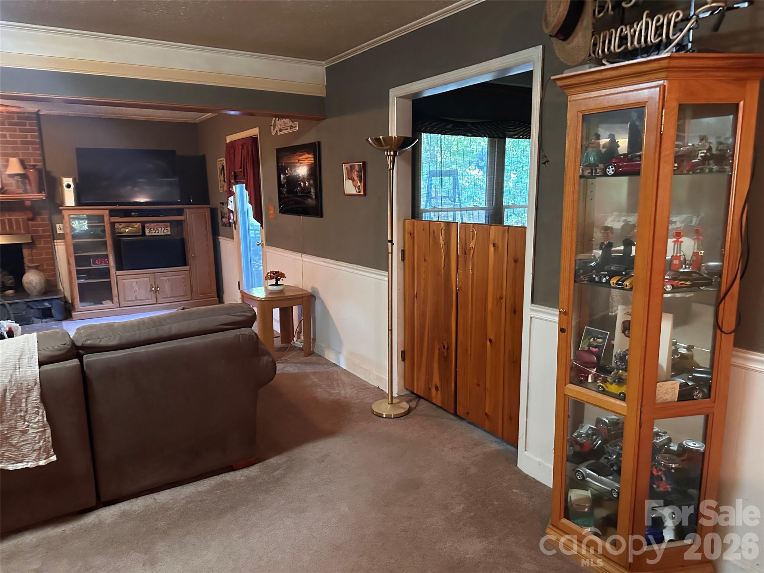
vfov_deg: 56.8
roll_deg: +0.4
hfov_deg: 71.6
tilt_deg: -9.3
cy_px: 286
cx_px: 382
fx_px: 530
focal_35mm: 24
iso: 1000
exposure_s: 1/40
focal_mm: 6.86
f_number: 1.78
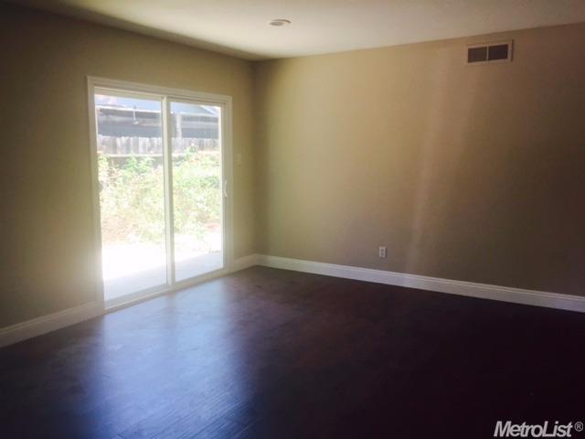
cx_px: 292
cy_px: 220
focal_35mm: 29
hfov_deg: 61.7
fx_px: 490
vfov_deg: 48.2
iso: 50
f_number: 2.2
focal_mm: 4.15
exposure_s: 1/120
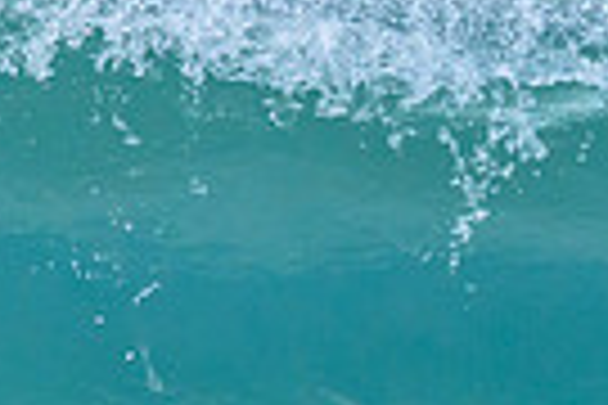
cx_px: 1041
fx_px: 55509
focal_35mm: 3287
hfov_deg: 0.6
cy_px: 474
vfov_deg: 0.4
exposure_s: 1/2000
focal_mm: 610
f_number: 11
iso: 2200
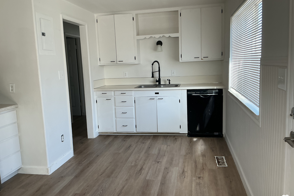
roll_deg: +2.3
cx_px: 145
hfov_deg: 60.3
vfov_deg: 42.3
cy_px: 99
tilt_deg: -5.0
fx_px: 253
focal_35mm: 31
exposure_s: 1/120
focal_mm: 3
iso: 64
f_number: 1.8
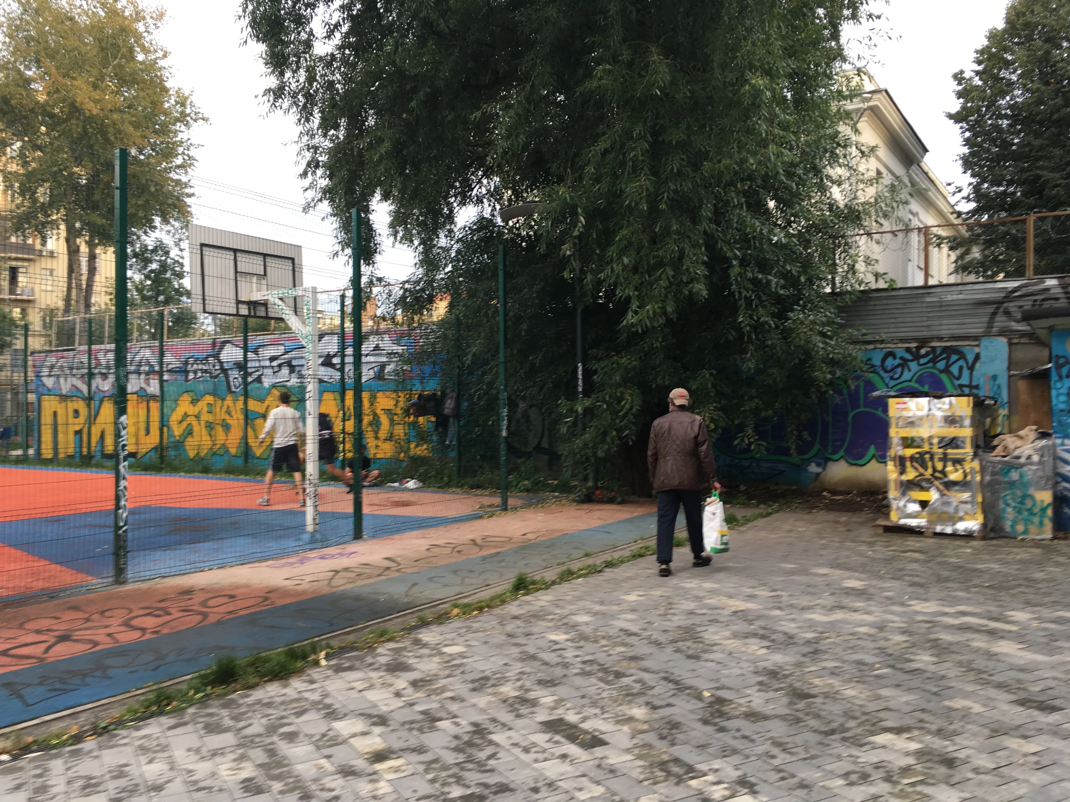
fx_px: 896
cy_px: 401
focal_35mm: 29
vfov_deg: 48.2
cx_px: 535
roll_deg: -0.4
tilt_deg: +0.8
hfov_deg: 61.7
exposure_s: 1/50
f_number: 2.2
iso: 25
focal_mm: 4.15
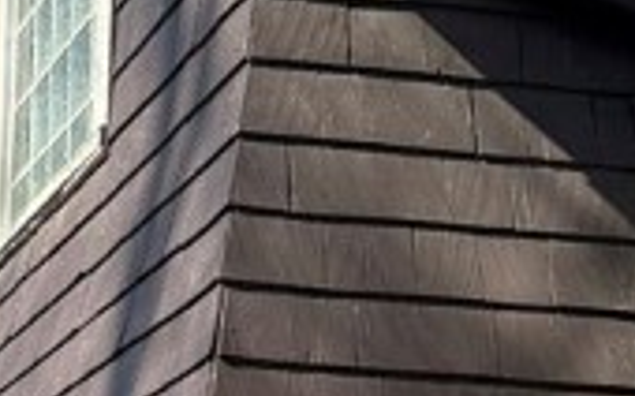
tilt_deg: +4.6
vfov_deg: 10.7
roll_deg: -0.4
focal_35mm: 115
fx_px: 1989
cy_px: 702
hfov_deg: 17.2
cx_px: -168
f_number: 1.78
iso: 80
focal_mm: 6.86
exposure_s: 1/1949
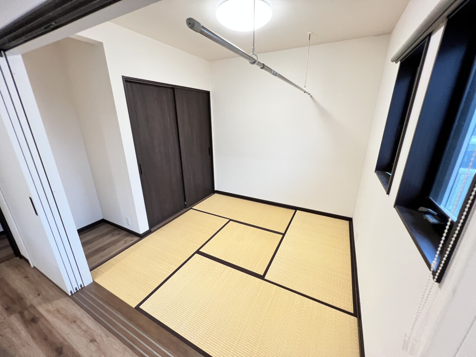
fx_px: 179
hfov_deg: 106.2
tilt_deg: -18.5
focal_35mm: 13
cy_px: 178
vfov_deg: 89.9
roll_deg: +1.6
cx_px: 238
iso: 320
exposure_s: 1/60
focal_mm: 1.57
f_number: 1.8
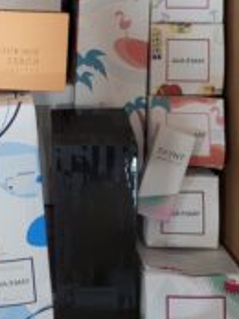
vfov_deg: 30.3
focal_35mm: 60
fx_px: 552
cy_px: 13
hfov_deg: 23.7
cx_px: 17
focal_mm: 5.4
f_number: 1.8
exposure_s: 1/50
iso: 200
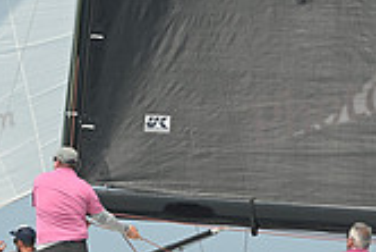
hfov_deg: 7.2
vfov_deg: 4.8
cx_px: 134
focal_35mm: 286
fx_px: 2990
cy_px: 237
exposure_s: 1/1250
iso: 320
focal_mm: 82
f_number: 7.1
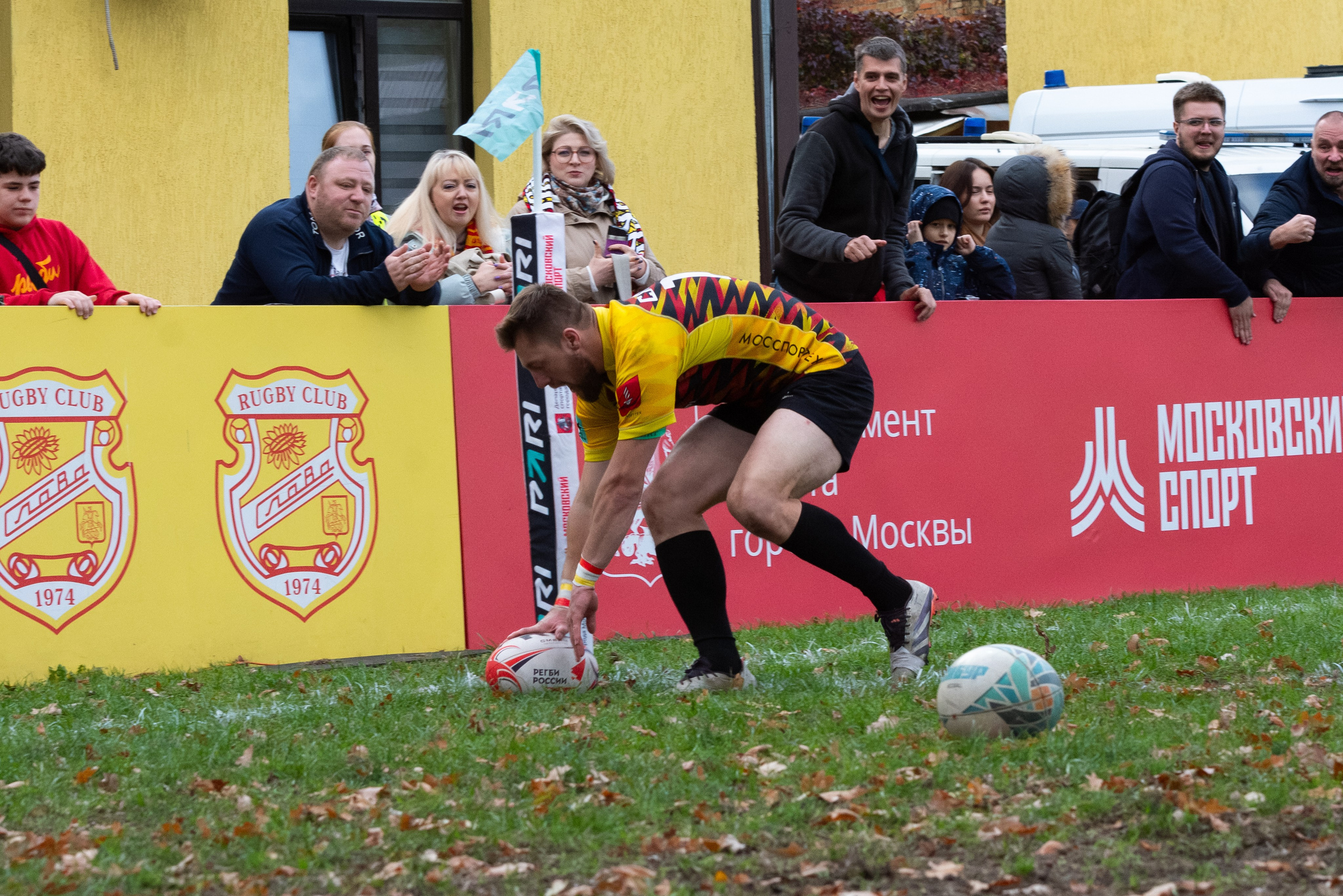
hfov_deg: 15.8
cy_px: 393
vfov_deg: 10.6
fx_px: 4826
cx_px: 663
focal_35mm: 129
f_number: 7.1
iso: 1250
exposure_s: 1/800
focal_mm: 70
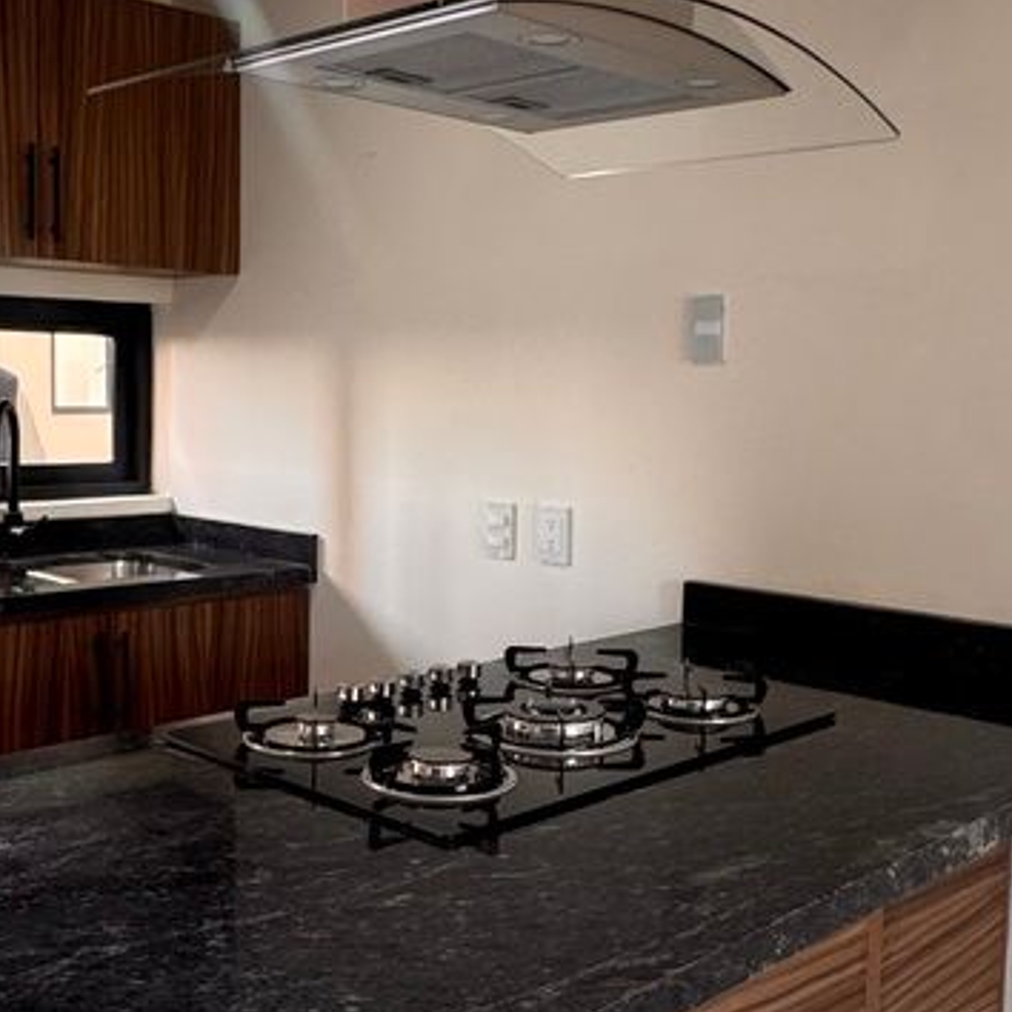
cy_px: 497
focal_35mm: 42
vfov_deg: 40.0
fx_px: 1389
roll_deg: +0.8
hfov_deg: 39.9
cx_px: 429
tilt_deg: -5.2
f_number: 2.2
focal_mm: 2.22
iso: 250
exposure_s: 1/99
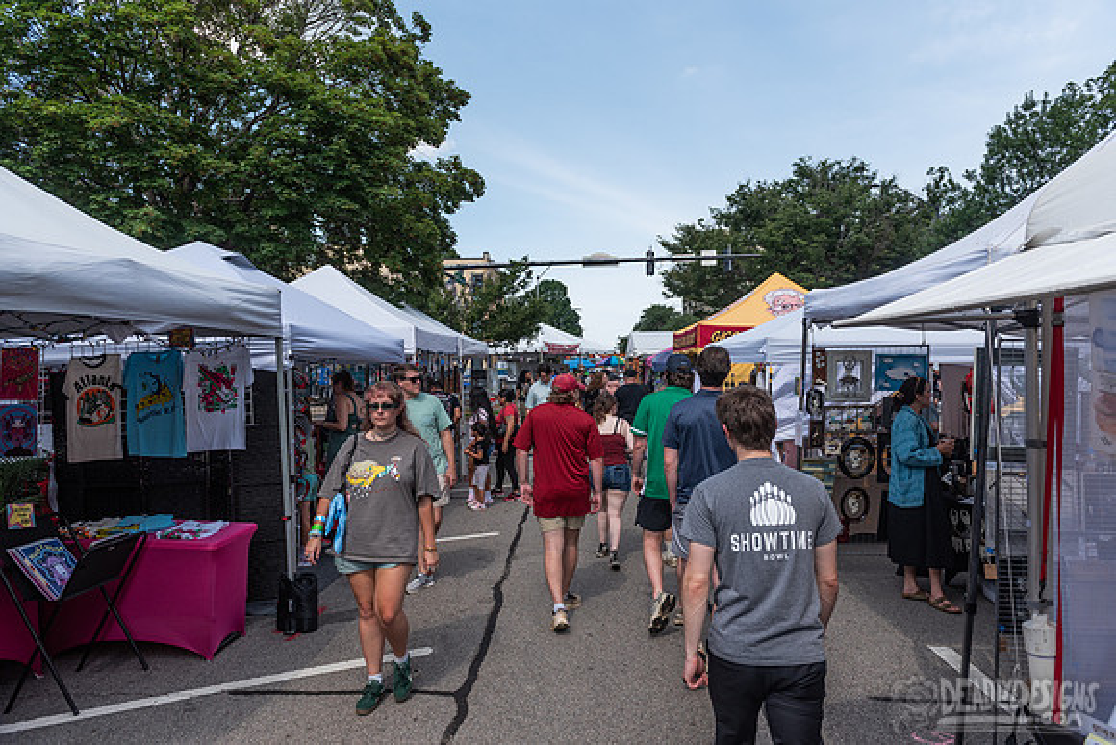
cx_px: 558
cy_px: 372
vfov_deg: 53.2
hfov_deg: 73.7
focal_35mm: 24
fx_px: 744
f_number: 5
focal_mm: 24
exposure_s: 1/1000
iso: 200
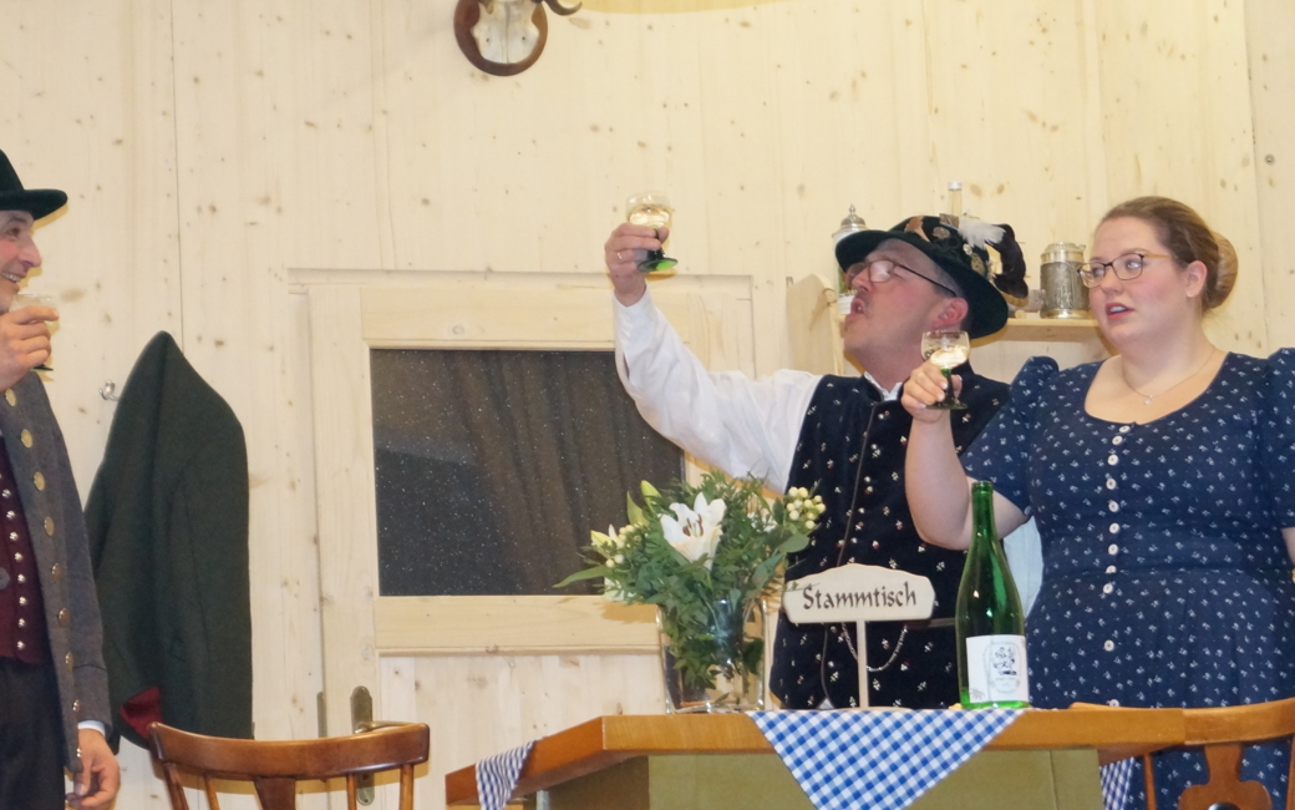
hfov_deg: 14.8
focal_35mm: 141
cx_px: 459
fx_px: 4976
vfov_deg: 9.3
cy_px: 417
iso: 2000
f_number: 5.6
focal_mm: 50
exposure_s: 1/160
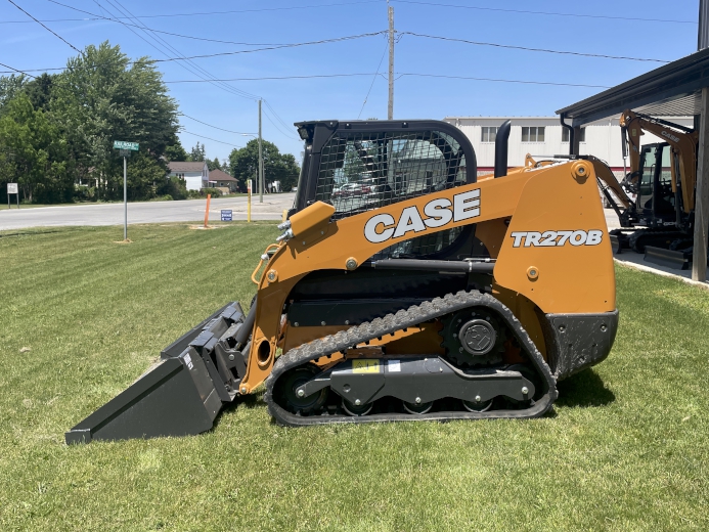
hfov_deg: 59.9
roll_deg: +1.9
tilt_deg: -0.4
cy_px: 241
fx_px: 615
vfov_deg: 46.8
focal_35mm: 30
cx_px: 368
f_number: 1.6
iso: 32
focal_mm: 4.2
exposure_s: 1/2882
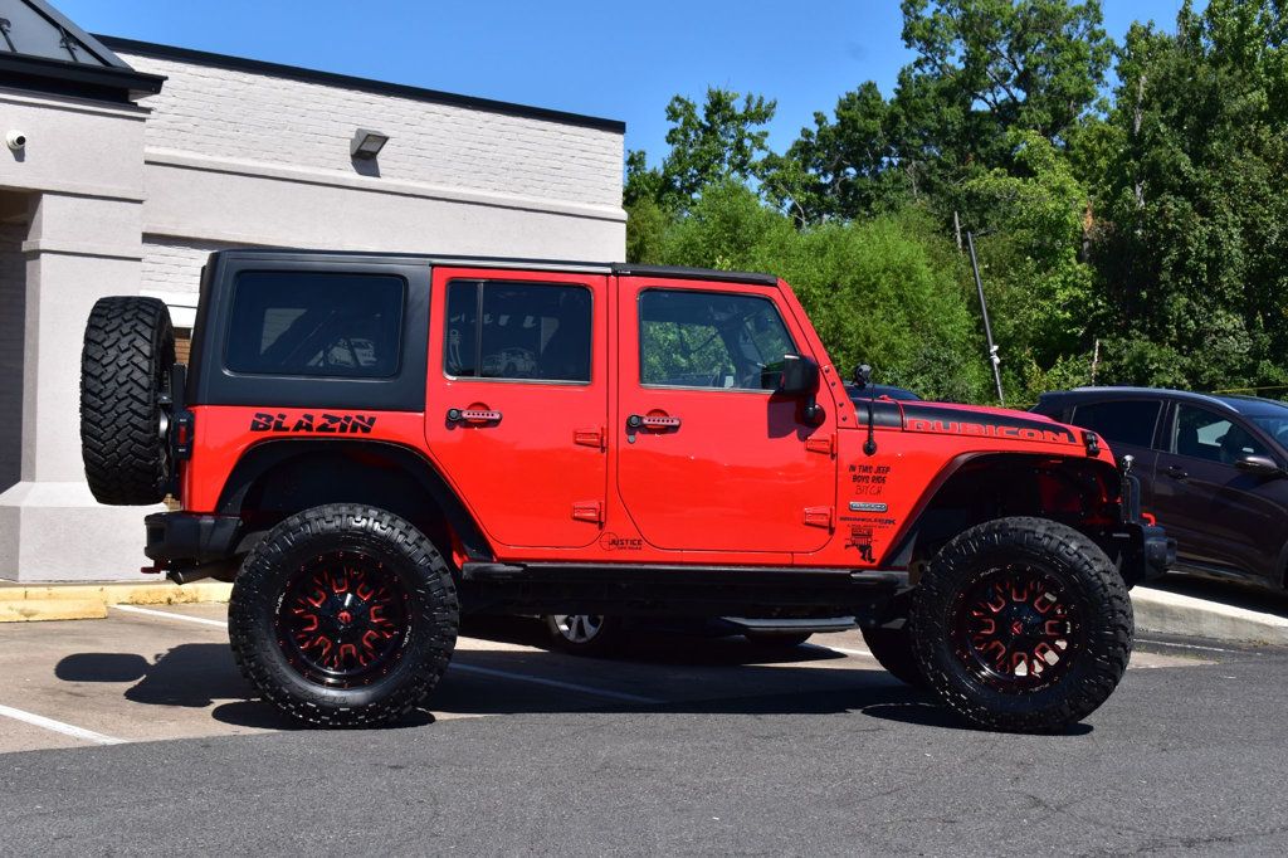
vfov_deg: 23.8
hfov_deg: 35.1
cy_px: 429
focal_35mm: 57
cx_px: 644
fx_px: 2039
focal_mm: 38
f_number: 11
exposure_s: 1/500
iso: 320
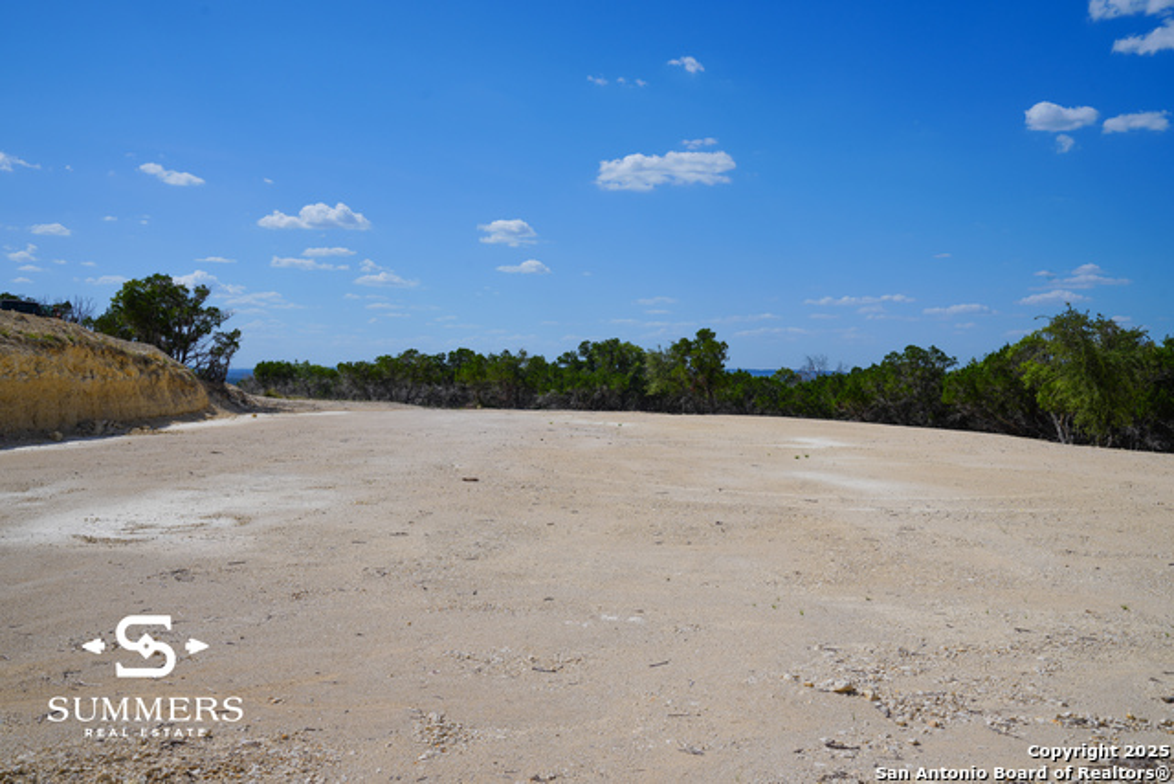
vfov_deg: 38.9
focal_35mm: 34
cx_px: 587
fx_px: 1109
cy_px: 392
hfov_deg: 55.8
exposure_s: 1/400
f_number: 10
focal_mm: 34
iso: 100
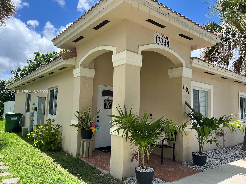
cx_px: 123
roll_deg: -1.7
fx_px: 185
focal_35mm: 26
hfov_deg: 67.3
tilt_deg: +5.6
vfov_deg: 53.1
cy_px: 92
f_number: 1.5
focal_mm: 5.7
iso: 50
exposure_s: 1/2083
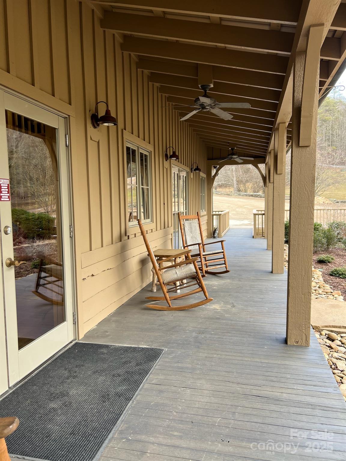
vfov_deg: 67.3
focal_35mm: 26
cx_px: 173
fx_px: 347
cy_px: 230
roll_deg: +1.3
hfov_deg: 53.1
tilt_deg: -6.3
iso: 50
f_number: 1.5
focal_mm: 5.7
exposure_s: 1/121
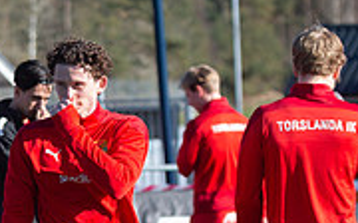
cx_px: 90
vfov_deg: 4.2
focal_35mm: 312
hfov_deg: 6.7
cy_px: 265
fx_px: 3040
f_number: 3.5
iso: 125
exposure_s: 1/1000
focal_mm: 95
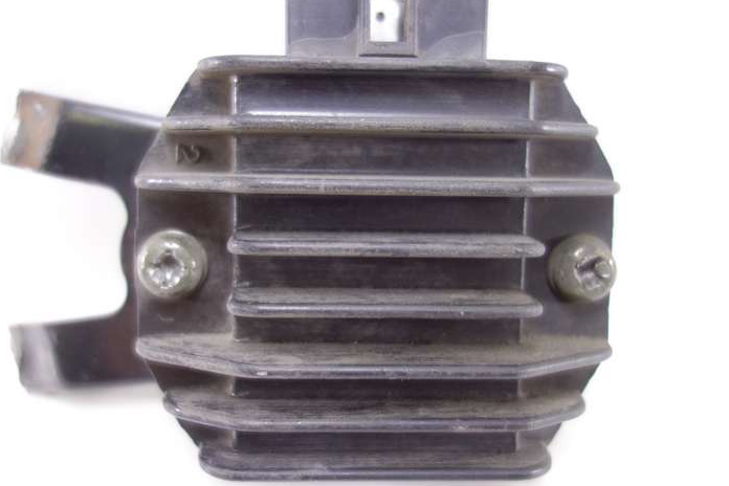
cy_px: 214
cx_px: 336
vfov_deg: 39.9
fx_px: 668
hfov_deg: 57.2
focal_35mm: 33
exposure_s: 1/40
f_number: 1.8
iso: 125
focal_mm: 10.4
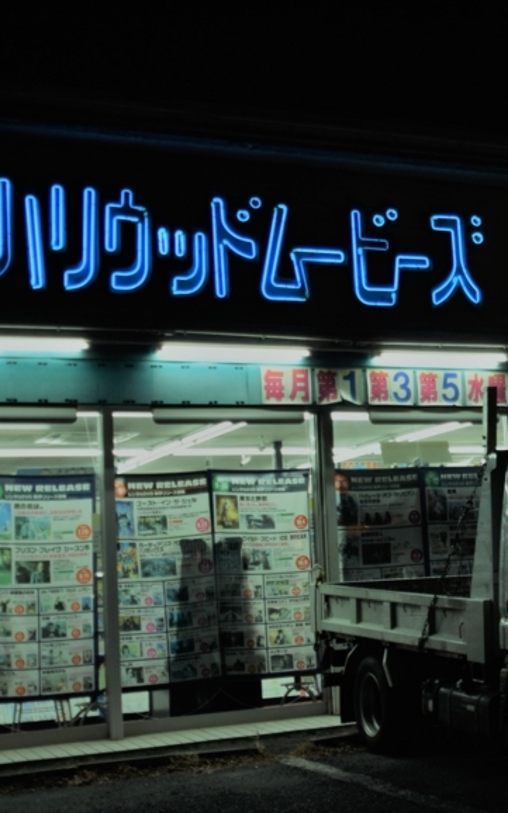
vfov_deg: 31.5
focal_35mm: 65
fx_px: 1441
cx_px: 607
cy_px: 404
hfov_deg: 18.9
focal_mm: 24
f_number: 5
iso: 400
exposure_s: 1/100
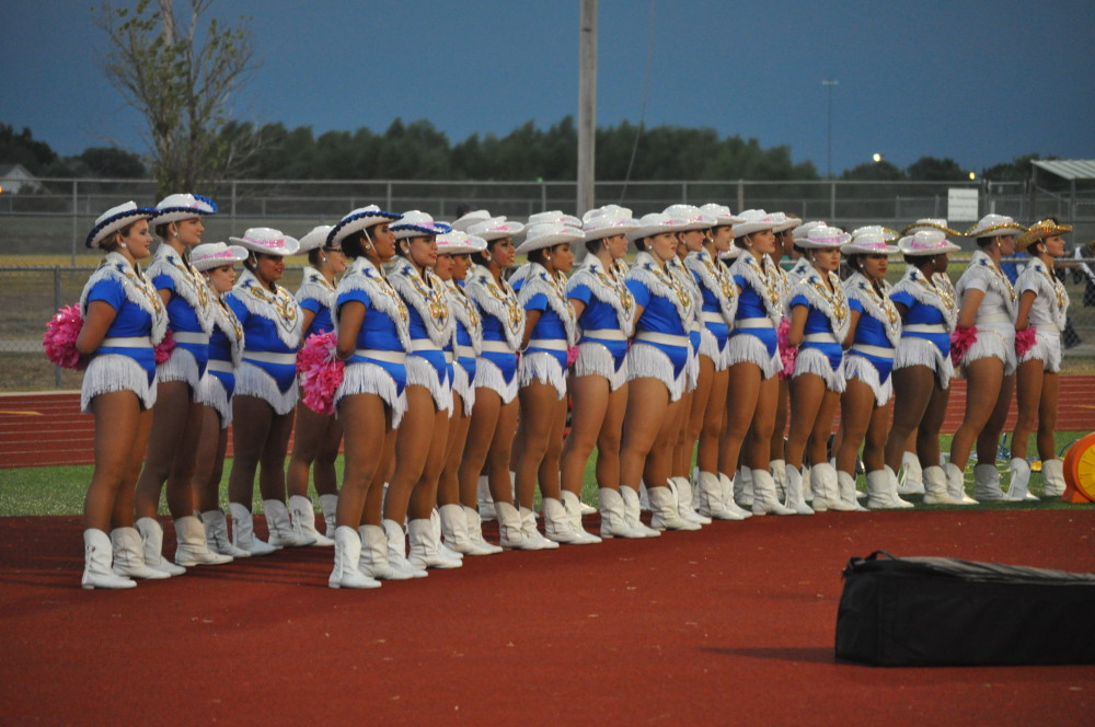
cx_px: 548
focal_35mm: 183
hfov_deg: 11.2
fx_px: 5559
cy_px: 364
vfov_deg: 7.5
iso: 1600
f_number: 4.8
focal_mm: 122
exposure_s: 1/60
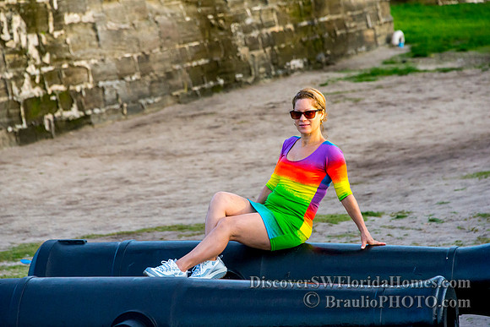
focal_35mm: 300
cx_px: 245
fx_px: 4084
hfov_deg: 6.9
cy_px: 164
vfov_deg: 4.6
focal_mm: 300
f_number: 9
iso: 3200
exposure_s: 1/1000
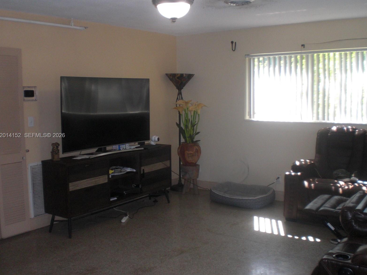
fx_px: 413
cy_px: 136
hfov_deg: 47.9
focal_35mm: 39
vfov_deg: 36.8
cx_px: 180
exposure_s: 1/60
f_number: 3.1
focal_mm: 6.3
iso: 200
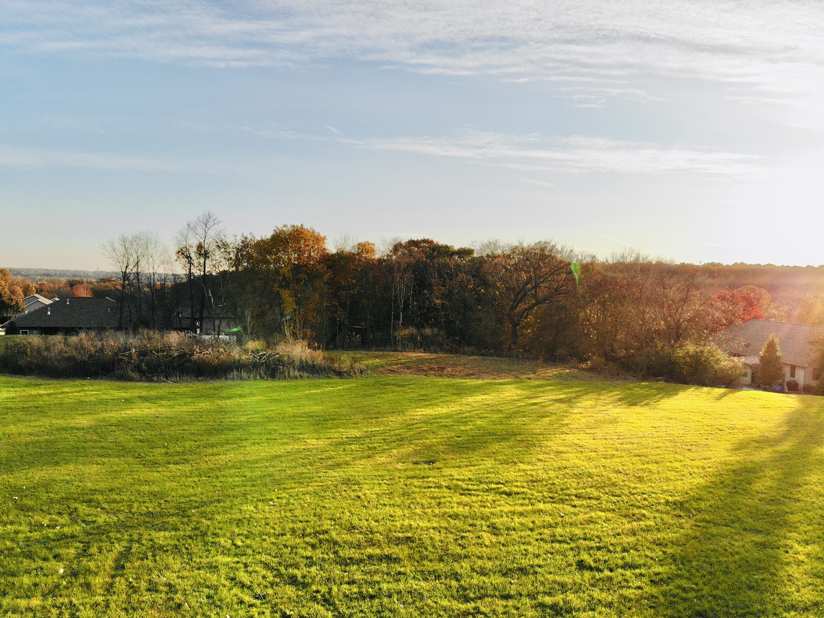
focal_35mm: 25
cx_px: 404
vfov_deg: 54.9
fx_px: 595
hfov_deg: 69.4
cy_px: 302
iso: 100
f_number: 2.8
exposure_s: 1/1123
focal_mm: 4.5
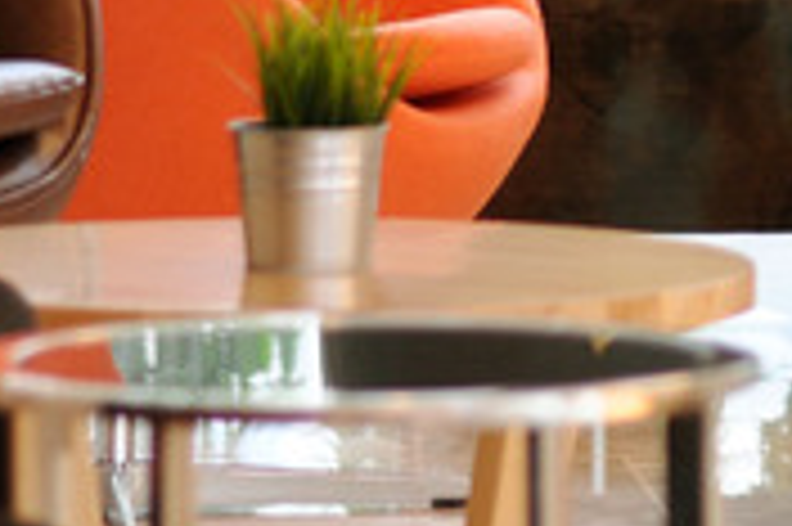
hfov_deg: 6.0
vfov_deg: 4.0
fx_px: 7495
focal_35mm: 341
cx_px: 1192
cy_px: -609
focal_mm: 50
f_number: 2.2
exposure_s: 1/80
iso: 250
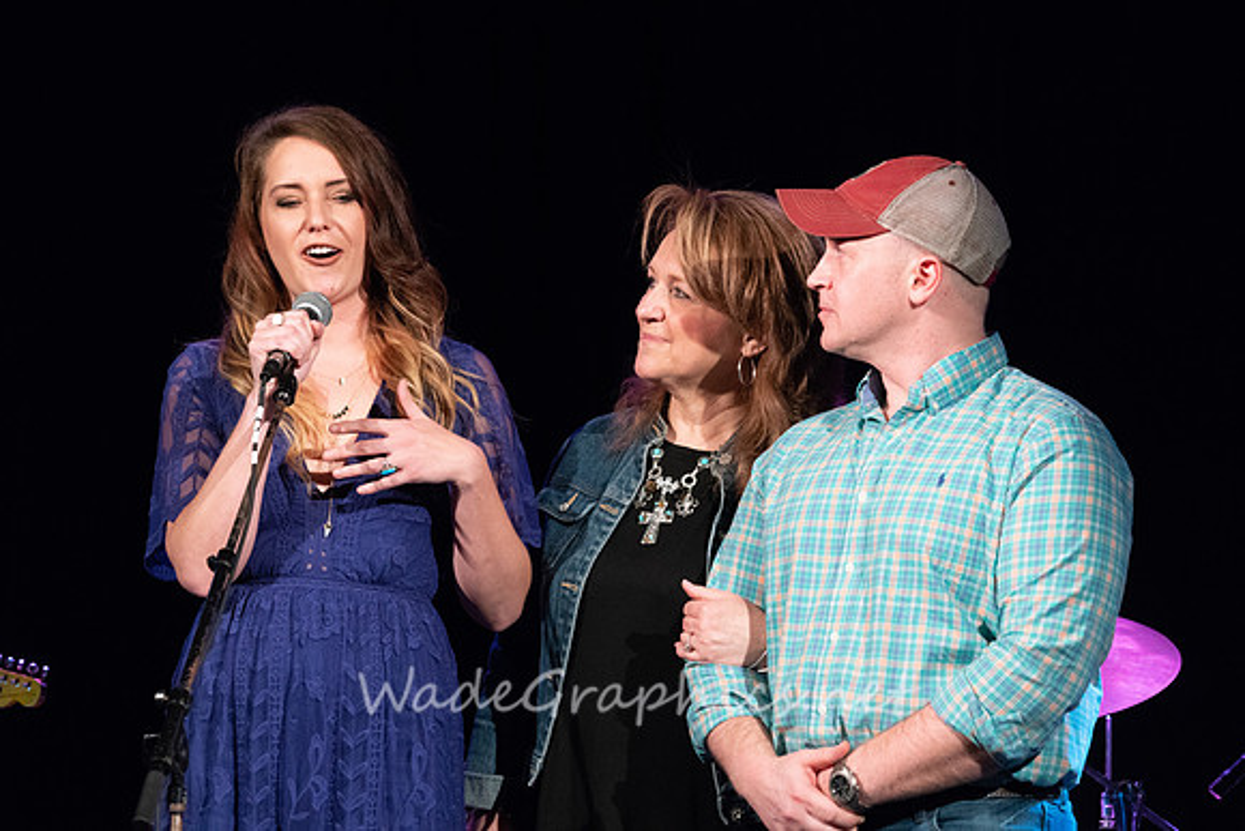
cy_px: 416
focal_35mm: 163
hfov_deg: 12.6
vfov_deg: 8.4
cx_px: 622
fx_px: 5638
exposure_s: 1/125
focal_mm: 163
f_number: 6.3
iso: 6400
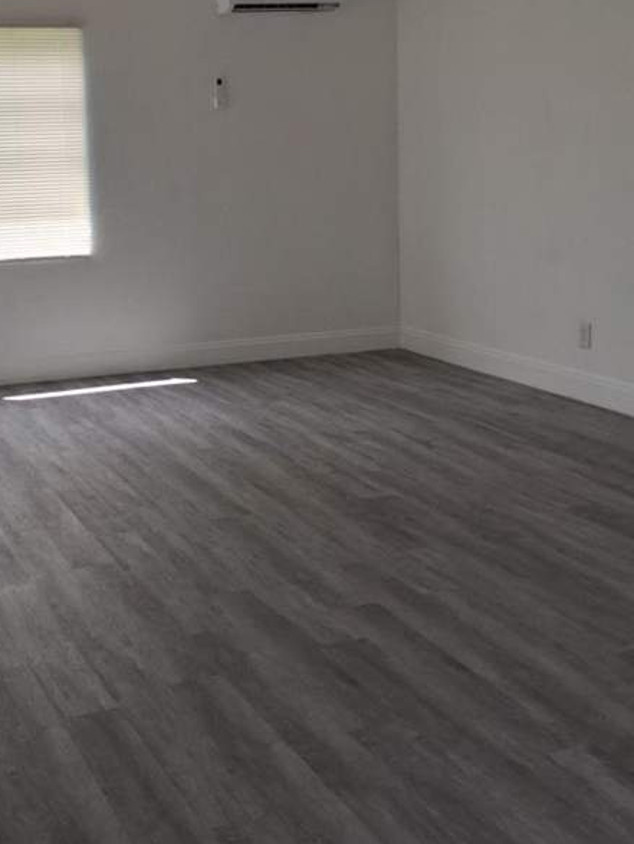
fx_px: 1195
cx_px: 151
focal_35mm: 49
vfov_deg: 38.2
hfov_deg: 29.2
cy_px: 244
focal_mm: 4
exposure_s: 1/120
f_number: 1.8
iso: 64
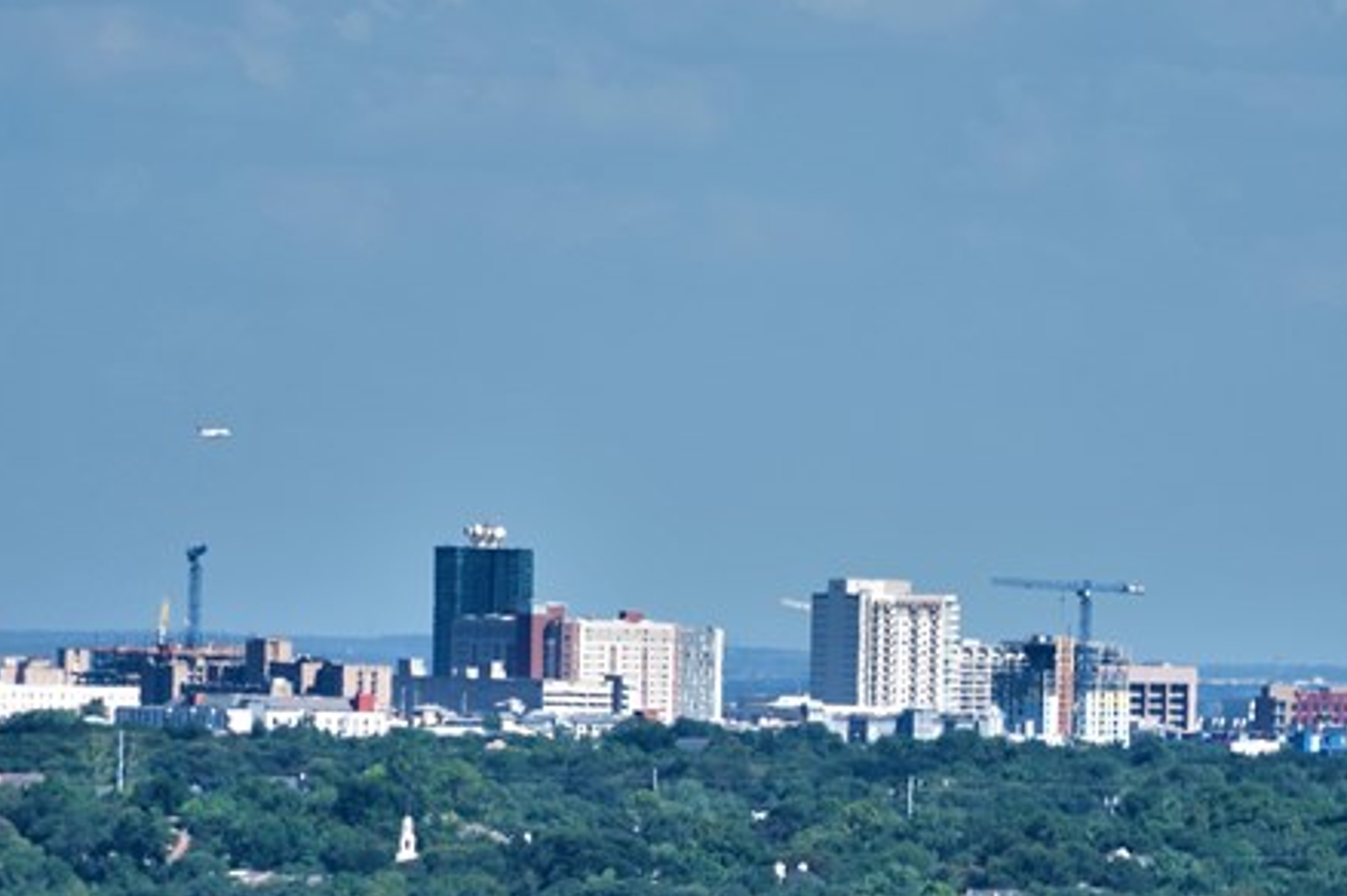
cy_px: 733
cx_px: 945
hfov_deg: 4.1
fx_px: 18740
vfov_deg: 2.7
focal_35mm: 501
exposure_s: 1/800
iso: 200
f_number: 7.1
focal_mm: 135
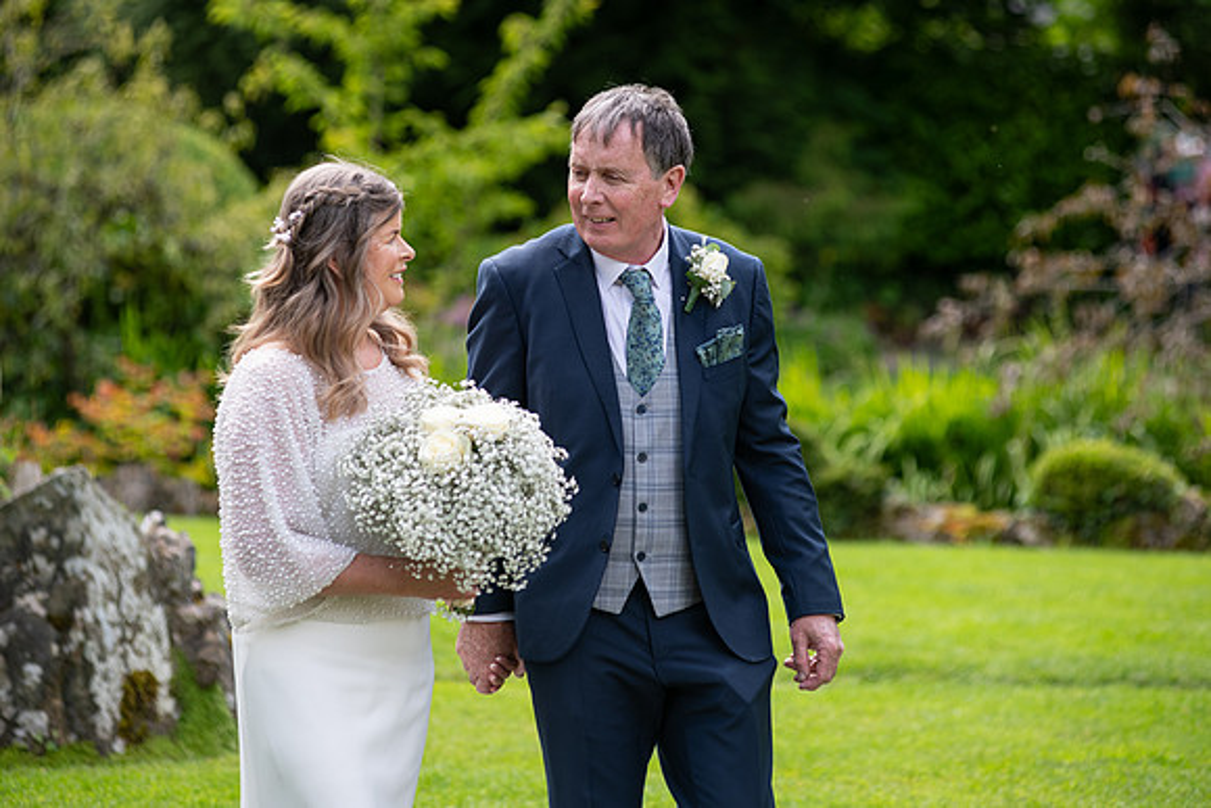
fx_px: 5215
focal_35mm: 155
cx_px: 606
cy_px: 404
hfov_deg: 13.2
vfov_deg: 8.9
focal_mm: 155
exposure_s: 1/500
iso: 200
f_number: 3.5
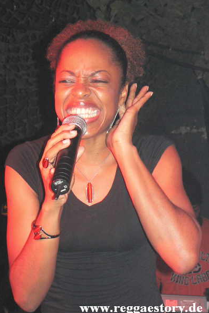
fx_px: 714
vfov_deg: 24.8
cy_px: 158
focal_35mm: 82
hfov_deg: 16.6
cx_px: 91
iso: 400
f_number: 3.2
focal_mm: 13.4
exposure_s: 1/60
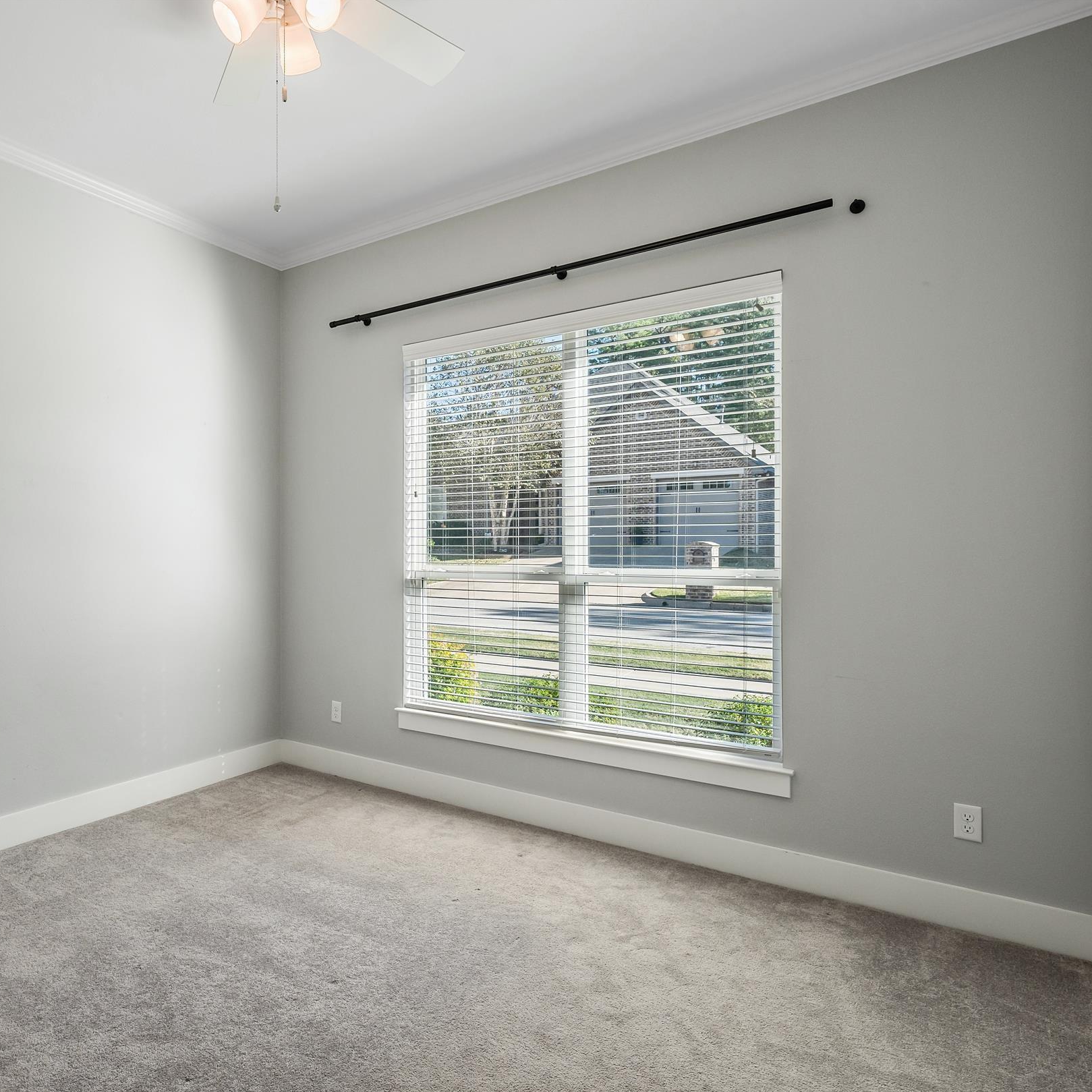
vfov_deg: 72.1
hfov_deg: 70.2
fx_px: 749
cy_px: 561
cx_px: 369
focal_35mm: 21
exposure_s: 1/80
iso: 800
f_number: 8
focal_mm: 16
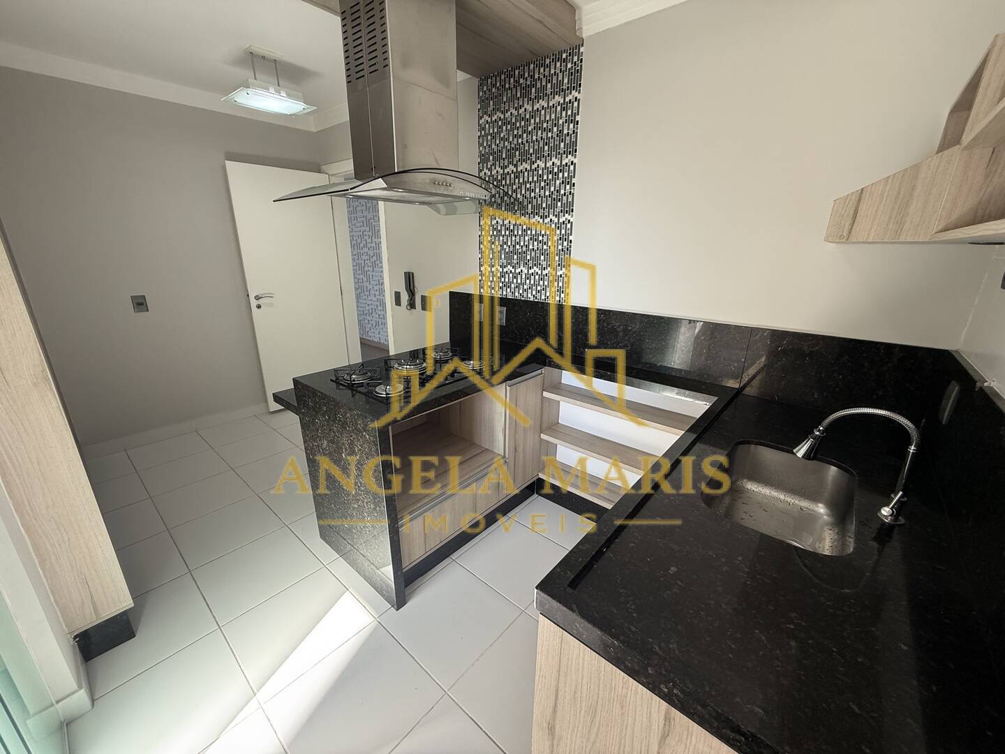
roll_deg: -0.6
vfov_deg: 85.7
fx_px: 406
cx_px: 502
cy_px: 377
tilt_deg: -17.2
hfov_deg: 102.1
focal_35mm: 14
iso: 80
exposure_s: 1/99
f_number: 2.2
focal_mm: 2.22
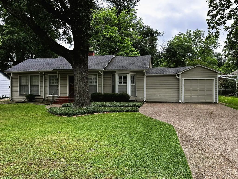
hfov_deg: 60.0
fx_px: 206
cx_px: 119
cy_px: 90
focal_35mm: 30
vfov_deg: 46.8
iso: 80
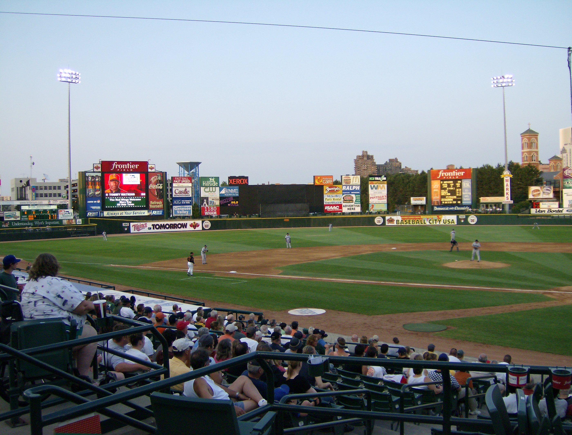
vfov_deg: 40.0
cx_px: 286
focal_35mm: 36
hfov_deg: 51.1
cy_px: 218
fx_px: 598
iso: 100
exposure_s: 1/268
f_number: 2.8
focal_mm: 6
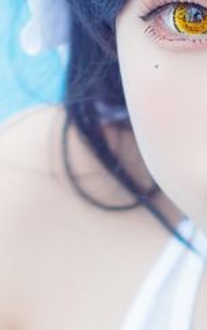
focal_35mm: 315
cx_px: 204
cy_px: 232
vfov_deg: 6.7
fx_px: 2842
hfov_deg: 4.2
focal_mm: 50
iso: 200
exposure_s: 1/800
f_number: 2.2
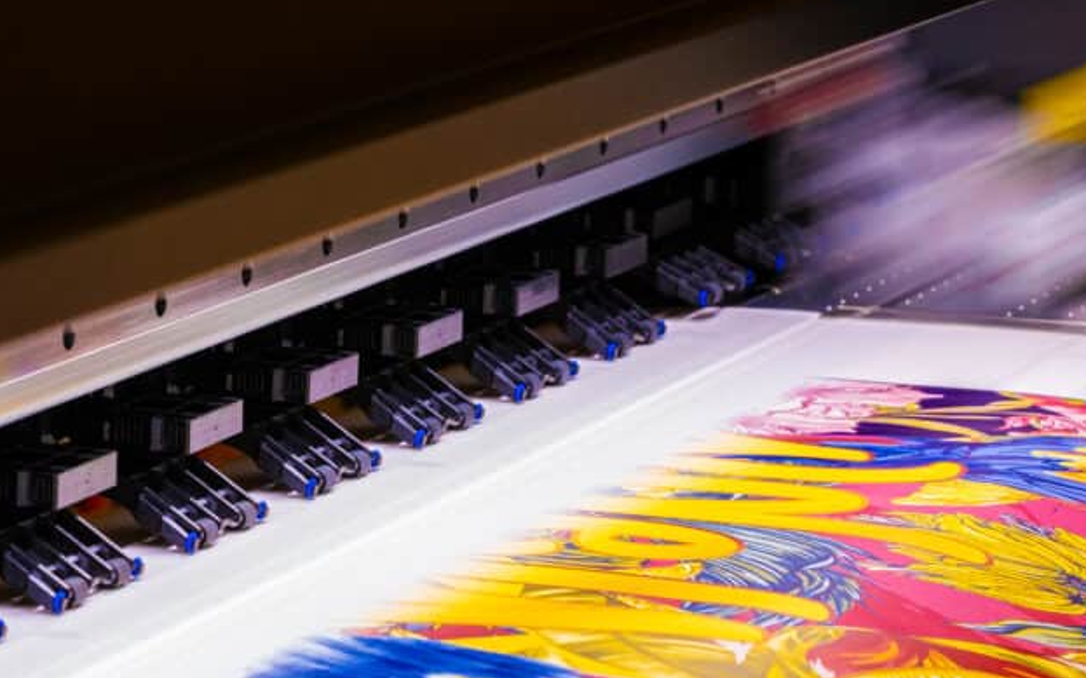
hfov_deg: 10.4
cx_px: 385
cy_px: 412
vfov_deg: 6.5
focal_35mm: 201
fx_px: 5947
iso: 500
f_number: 13
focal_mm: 80
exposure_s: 1/8
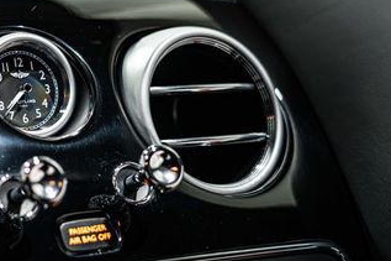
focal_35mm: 103
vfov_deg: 13.3
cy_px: 142
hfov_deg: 19.4
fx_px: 1118
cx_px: 25
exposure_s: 1/40
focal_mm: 51
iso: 1600
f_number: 4
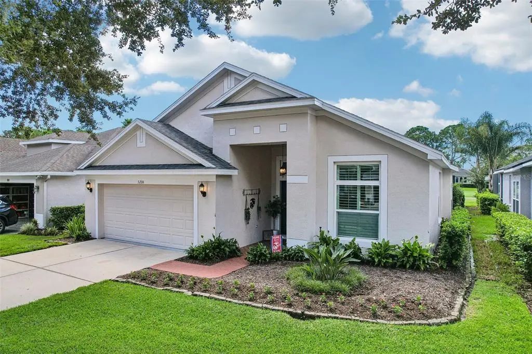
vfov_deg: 57.2
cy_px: 177
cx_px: 266
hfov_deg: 78.6
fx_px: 325
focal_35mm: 22
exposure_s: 1/1250
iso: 100
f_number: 2.8
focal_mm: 8.4
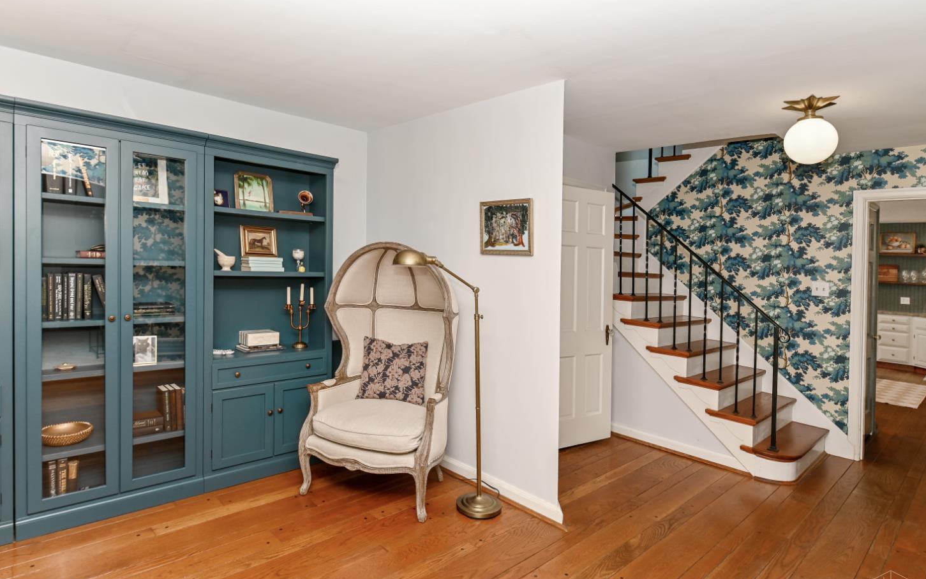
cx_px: 458
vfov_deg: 59.6
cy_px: 303
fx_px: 505
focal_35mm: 20
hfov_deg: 85.1
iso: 250
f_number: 7.1
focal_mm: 19
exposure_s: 1/50
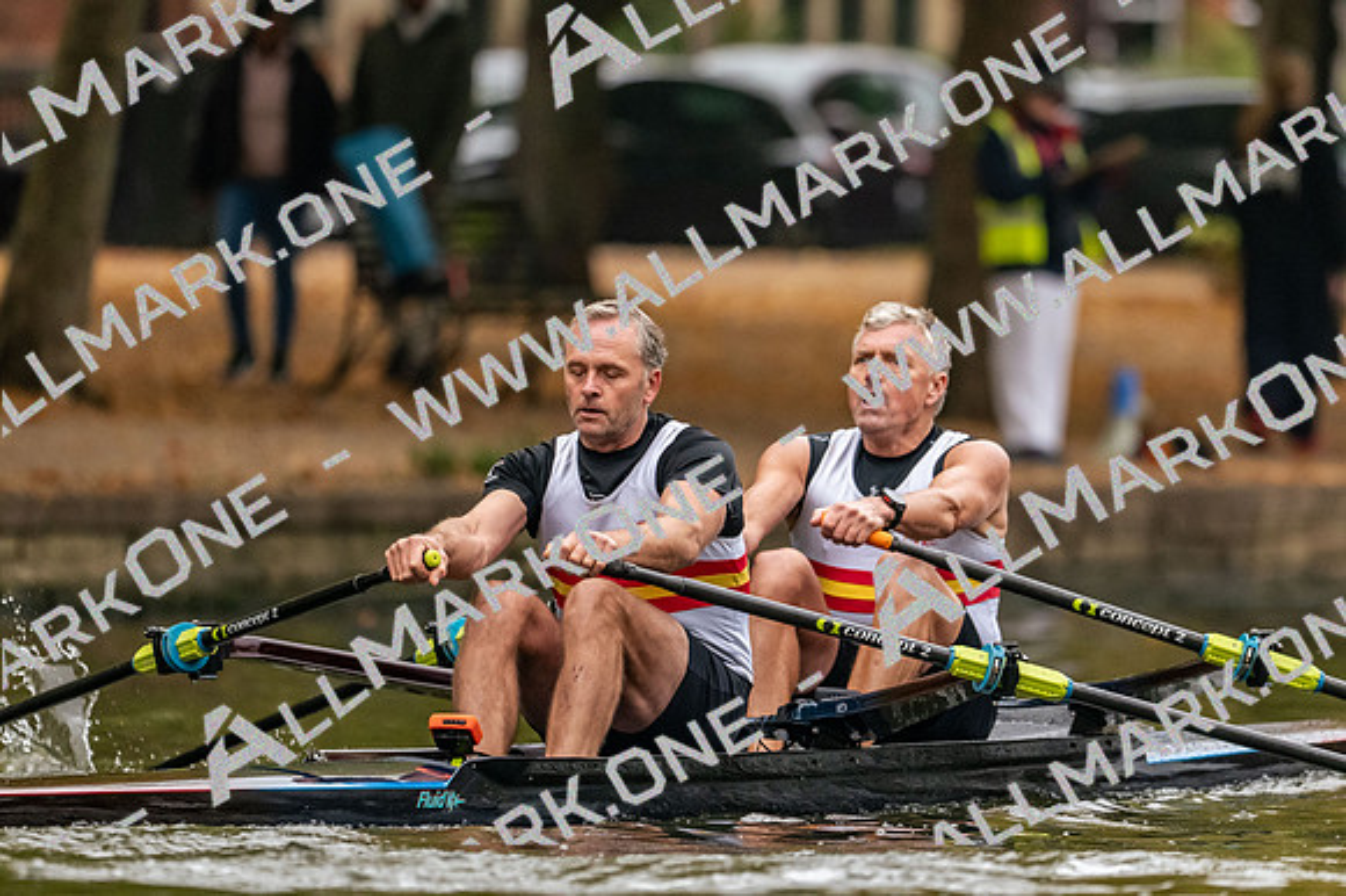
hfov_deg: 3.4
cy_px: 448
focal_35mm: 600
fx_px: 22420
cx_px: 673
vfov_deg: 2.3
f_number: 4.5
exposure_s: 1/2500
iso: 2500
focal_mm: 400
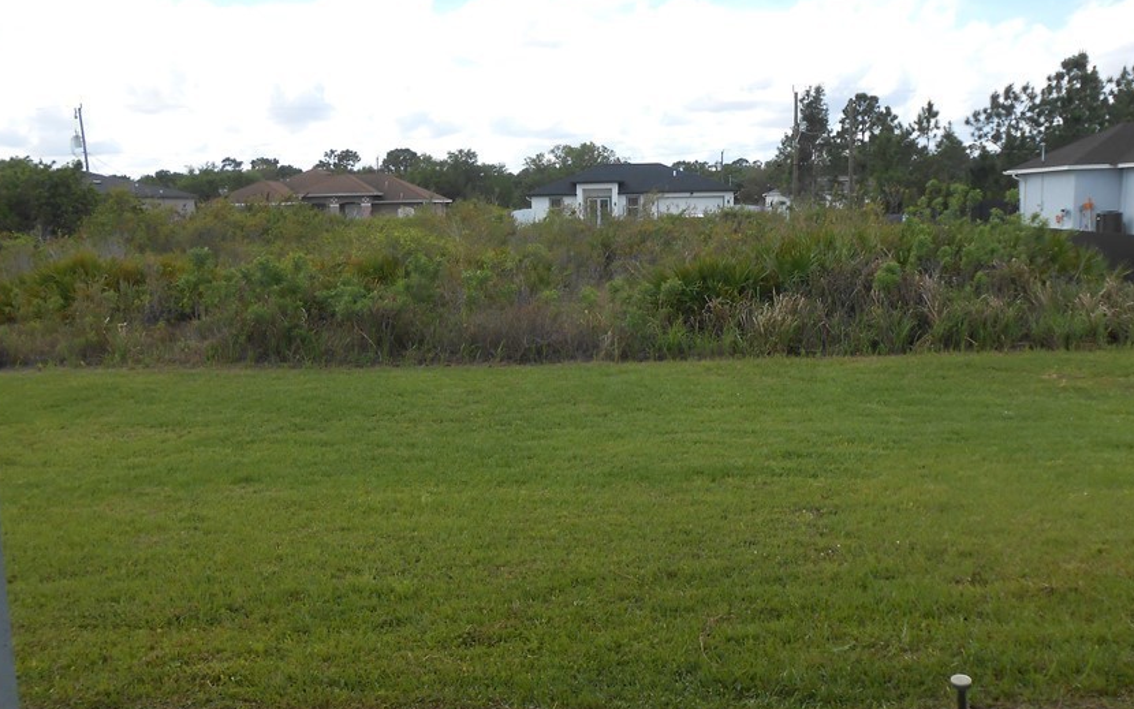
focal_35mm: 34
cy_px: 378
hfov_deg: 56.7
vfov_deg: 37.3
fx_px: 1051
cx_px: 593
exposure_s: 1/500
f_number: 3.5
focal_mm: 4.6
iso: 80
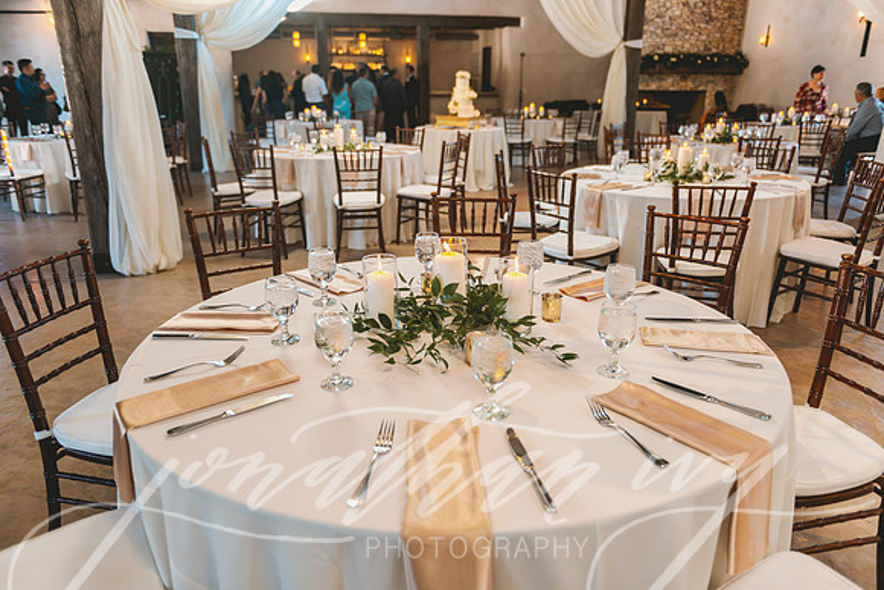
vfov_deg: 48.0
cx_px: 442
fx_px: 663
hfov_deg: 67.4
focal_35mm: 27
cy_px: 295
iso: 400
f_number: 2.8
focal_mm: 27
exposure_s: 1/80
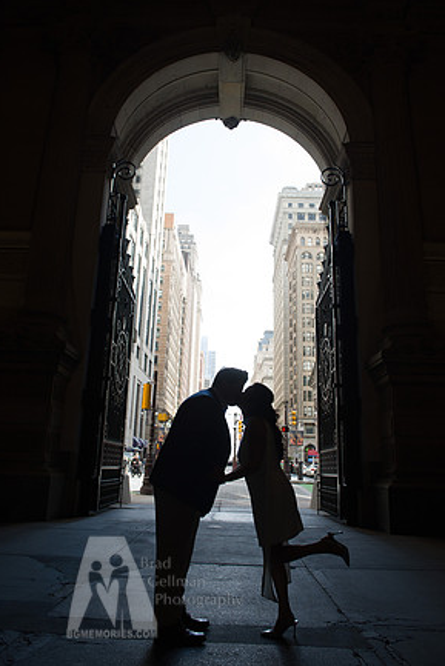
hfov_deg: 48.0
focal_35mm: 27
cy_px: 328
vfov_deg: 67.4
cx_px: 223
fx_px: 500
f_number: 5
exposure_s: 1/640
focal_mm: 26
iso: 800
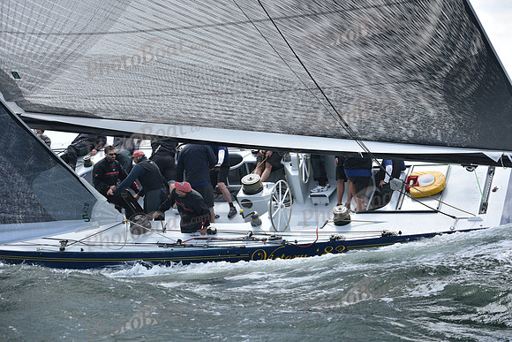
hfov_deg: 25.4
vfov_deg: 17.1
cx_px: 256
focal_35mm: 80
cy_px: 171
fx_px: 1138
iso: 250
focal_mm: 80
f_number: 5.6
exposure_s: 1/1000
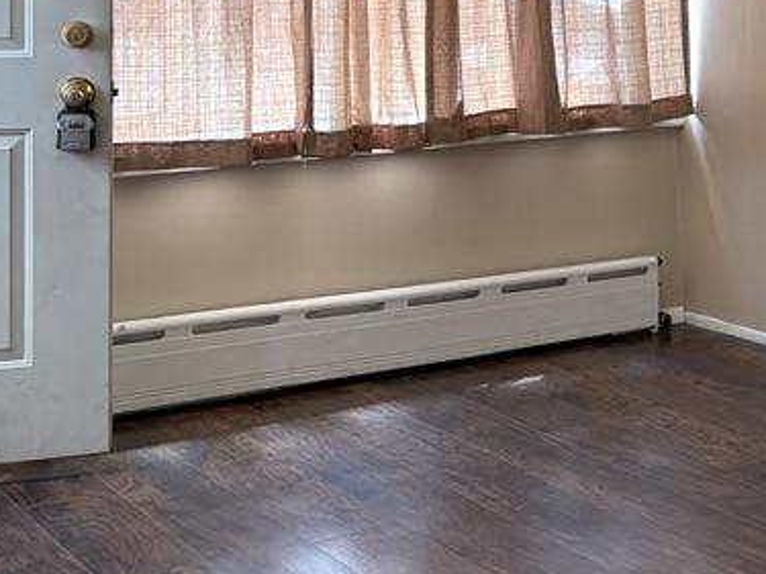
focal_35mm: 71
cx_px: 903
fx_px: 1571
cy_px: 6
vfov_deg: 20.1
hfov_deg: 24.9
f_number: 1.6
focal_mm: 5.96
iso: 125
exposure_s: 1/118
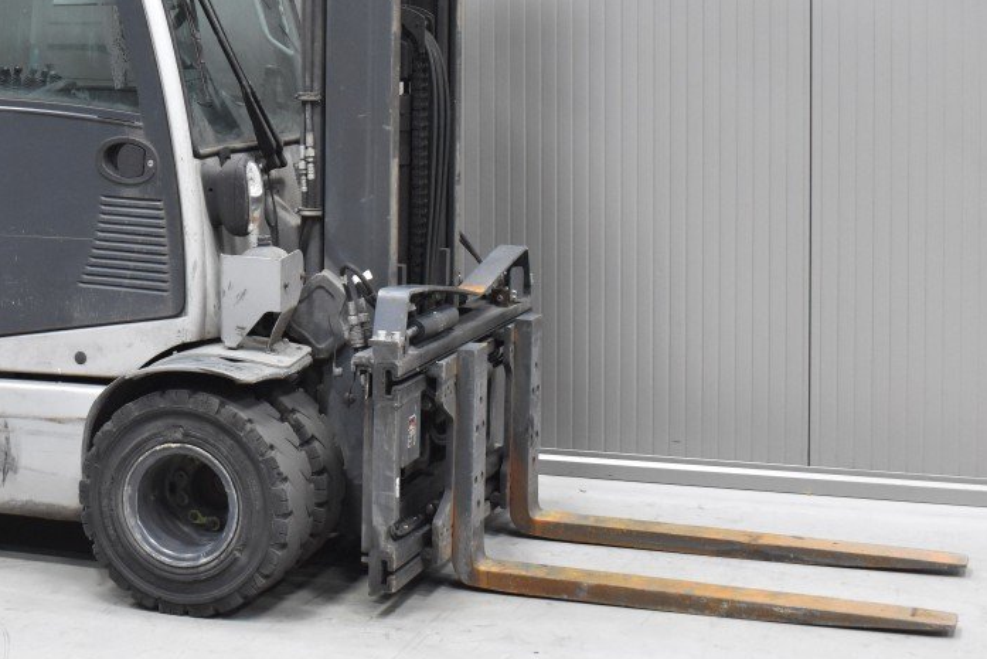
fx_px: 2053
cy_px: 108
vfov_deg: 18.0
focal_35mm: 75
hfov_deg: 26.3
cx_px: 144
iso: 1600
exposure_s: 1/25
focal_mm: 29
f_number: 5.6
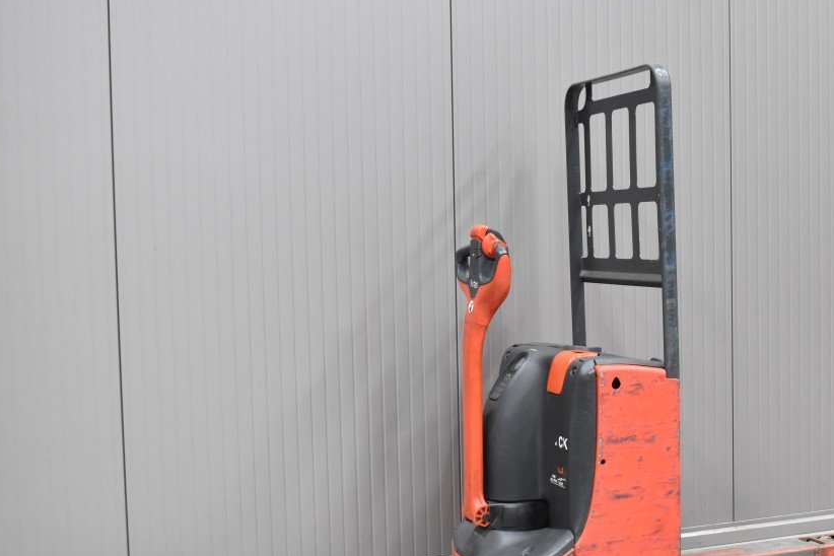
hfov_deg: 35.8
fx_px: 1268
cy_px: 332
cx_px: 596
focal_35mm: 55
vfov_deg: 24.7
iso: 1600
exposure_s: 1/30
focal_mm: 25
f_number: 5
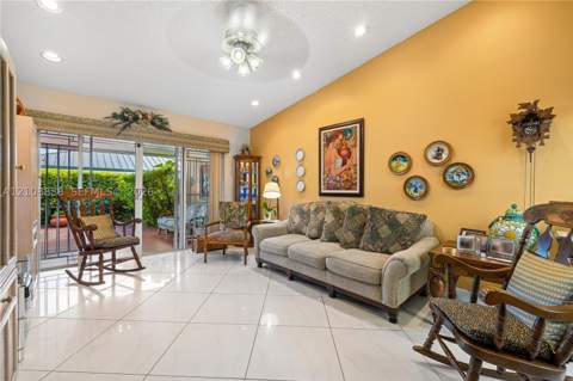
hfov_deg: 100.4
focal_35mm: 15
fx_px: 239
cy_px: 190
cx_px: 286
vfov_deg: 77.2
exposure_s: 1/2.5
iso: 100
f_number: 11
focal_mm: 15
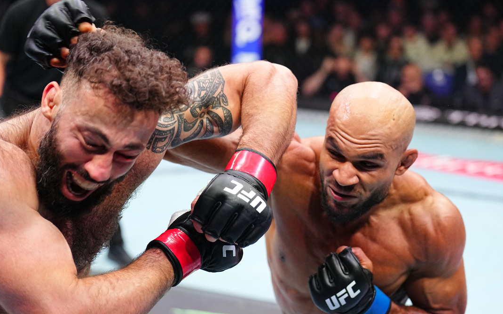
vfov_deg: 18.1
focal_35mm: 72
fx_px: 987
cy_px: 160
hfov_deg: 28.6
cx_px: 251
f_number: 2.8
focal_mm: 70
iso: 2500
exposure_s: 1/1600
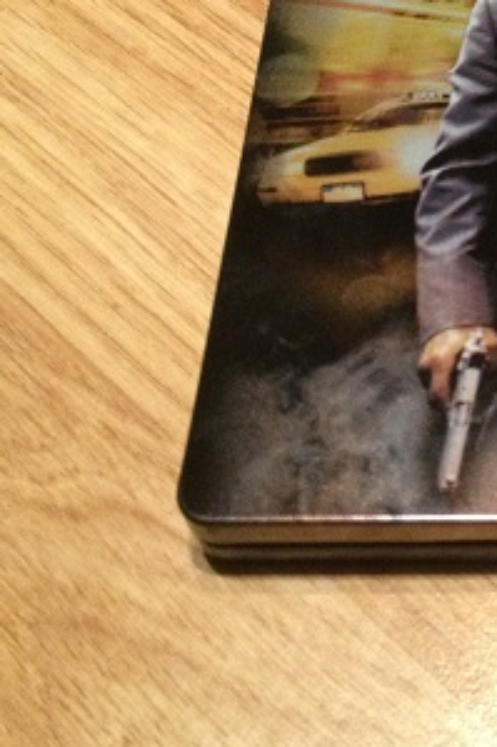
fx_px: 1617
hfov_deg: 16.5
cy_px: 157
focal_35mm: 78
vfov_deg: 25.6
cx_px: 652
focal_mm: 4.28
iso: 320
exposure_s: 1/20
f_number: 2.4
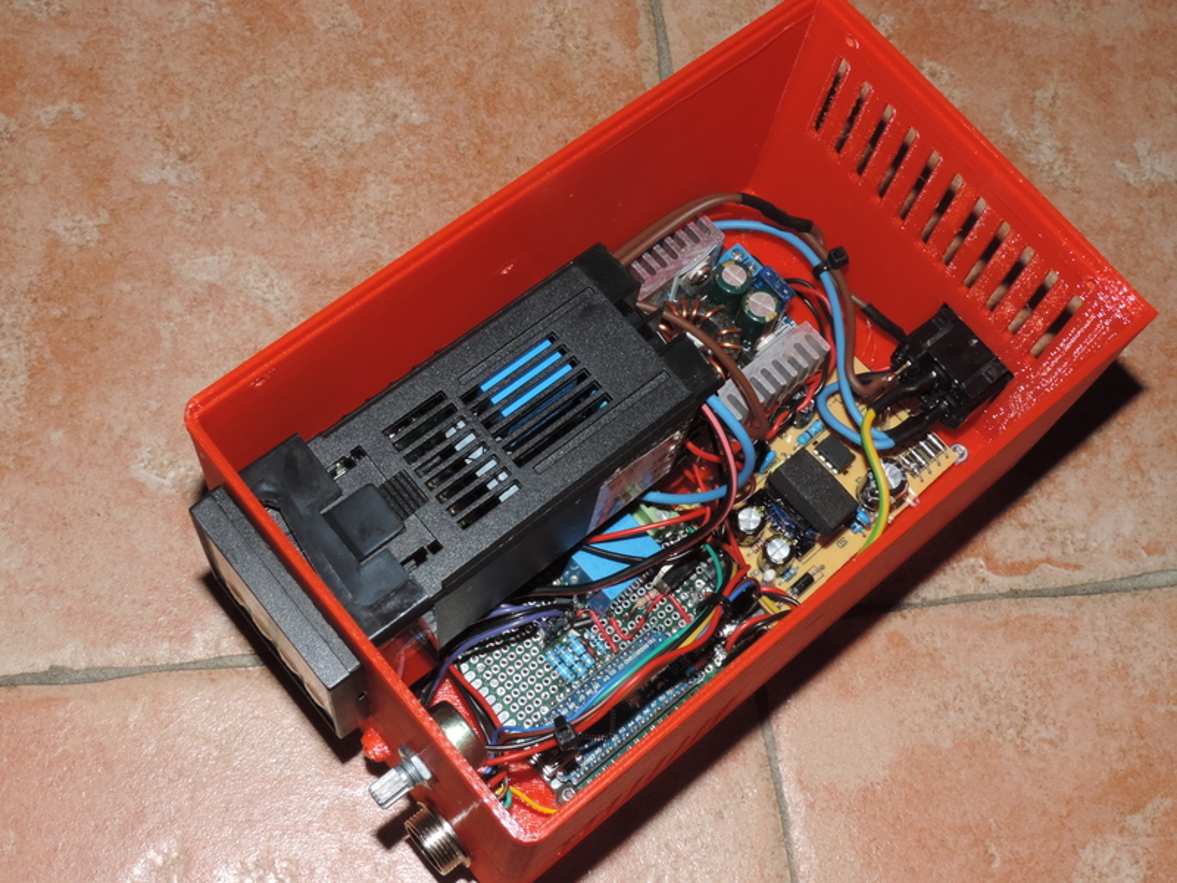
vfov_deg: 30.9
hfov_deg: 40.4
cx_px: 588
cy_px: 442
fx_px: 1598
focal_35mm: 47
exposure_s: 1/30
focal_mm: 8.3
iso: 200
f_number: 7.8
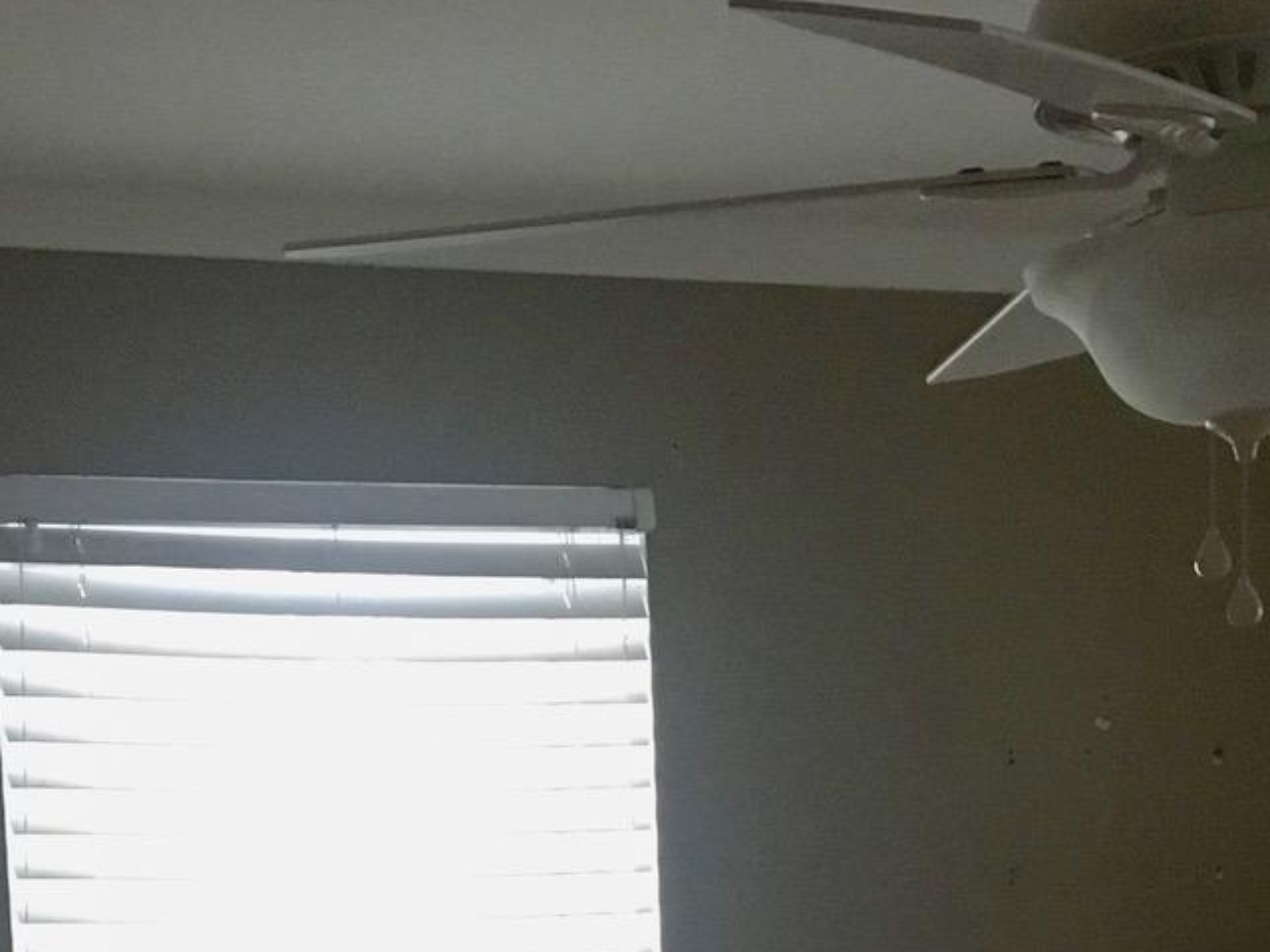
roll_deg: +1.3
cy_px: 1483
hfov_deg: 21.1
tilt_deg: -8.7
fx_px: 3411
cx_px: 570
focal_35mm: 93
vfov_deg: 14.6
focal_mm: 4.15
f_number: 2.2
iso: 200
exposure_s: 1/24
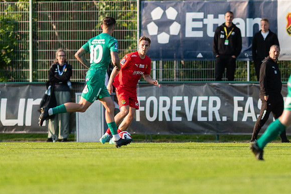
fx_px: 5073
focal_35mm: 628
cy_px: 97
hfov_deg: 3.3
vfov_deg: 2.2
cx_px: 145
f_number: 3.2
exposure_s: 1/1600
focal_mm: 300
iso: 450
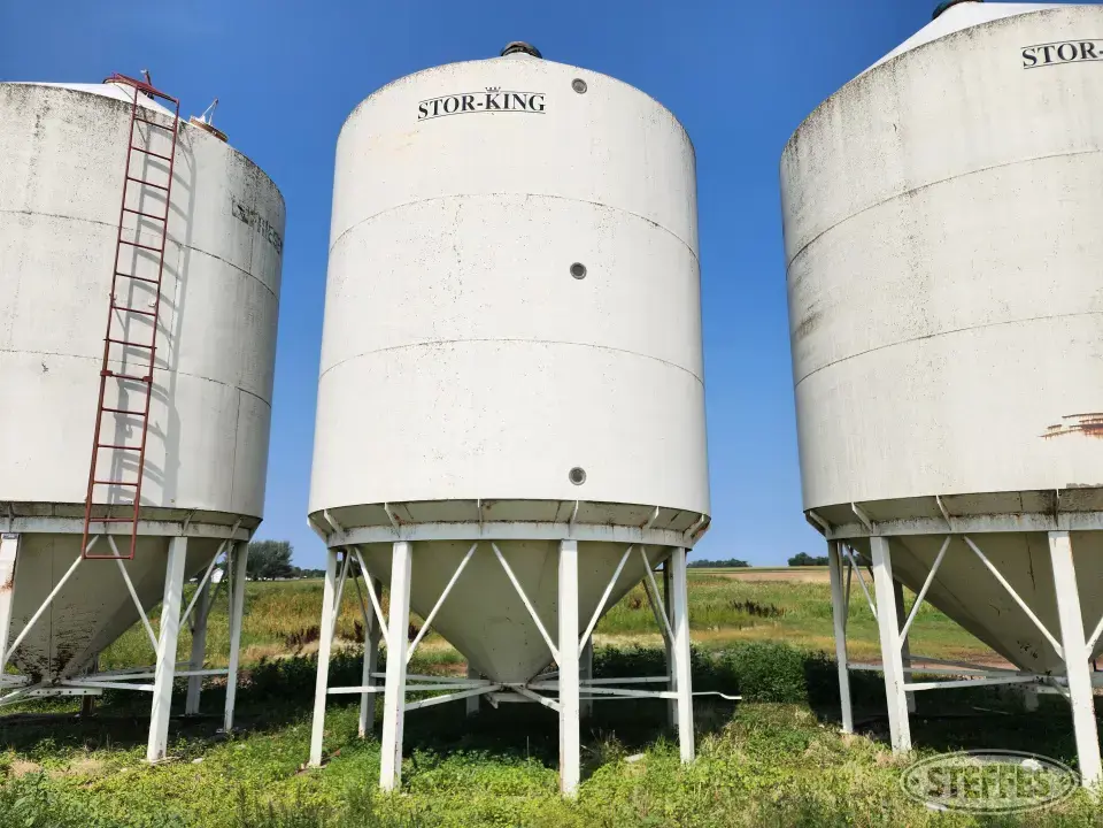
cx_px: 552
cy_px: 414
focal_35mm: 23
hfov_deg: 73.9
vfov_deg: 58.9
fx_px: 733
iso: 12
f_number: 1.8
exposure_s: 1/2537
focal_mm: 6.4
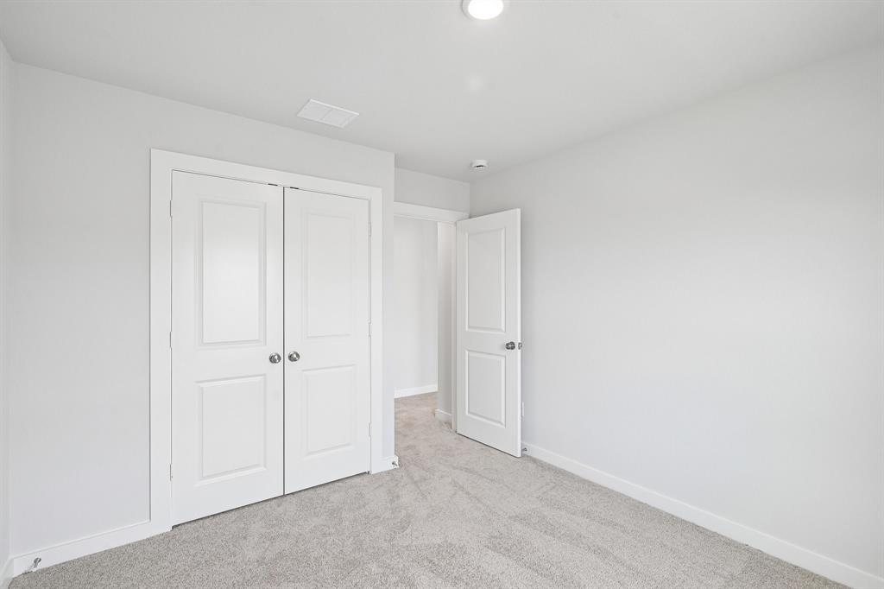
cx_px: 442
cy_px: 294
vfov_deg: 73.7
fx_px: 393
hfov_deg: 96.8
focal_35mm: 16
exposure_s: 1/50
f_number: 8
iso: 400
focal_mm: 16
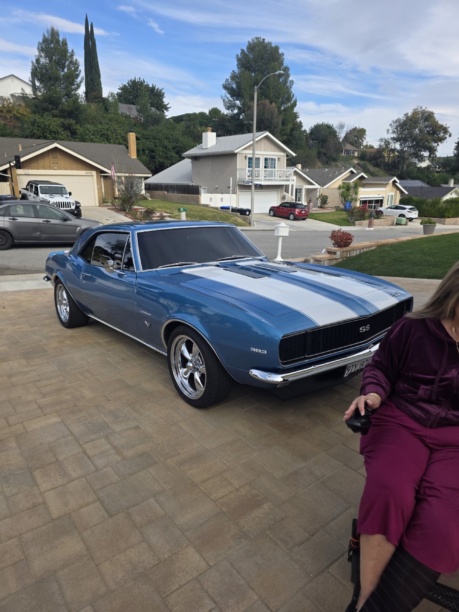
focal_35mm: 23
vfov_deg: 73.9
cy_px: 306
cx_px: 230
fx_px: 407
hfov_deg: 58.9
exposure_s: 1/3109
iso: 80
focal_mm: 6.3
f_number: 1.7
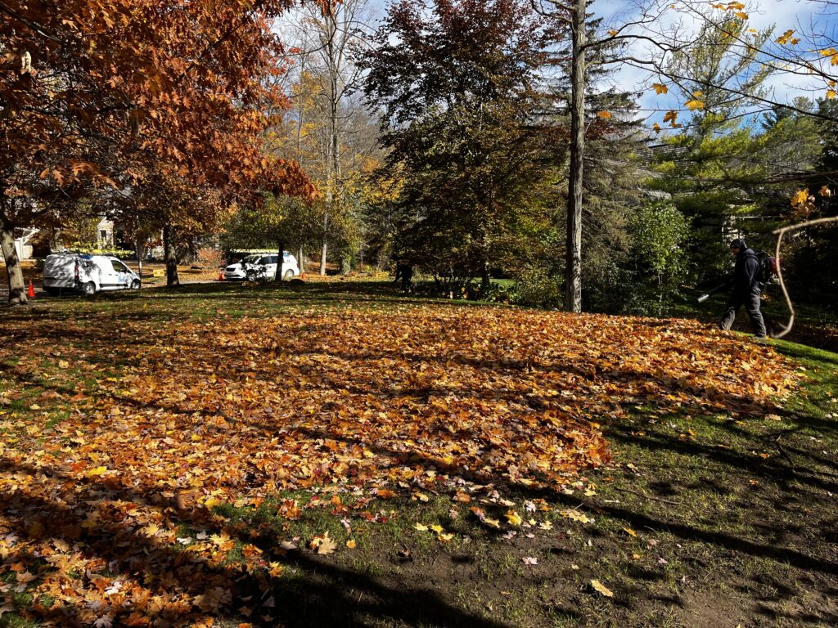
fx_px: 629
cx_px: 419
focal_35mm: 26
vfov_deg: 53.1
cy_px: 314
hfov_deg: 67.3
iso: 50
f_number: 1.6
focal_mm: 5.1
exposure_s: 1/1294
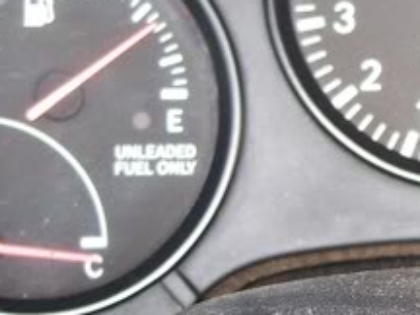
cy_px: 198
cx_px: 474
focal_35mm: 137
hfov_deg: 14.1
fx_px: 1662
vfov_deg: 10.8
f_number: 2.8
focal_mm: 7.8
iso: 80
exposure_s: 1/60
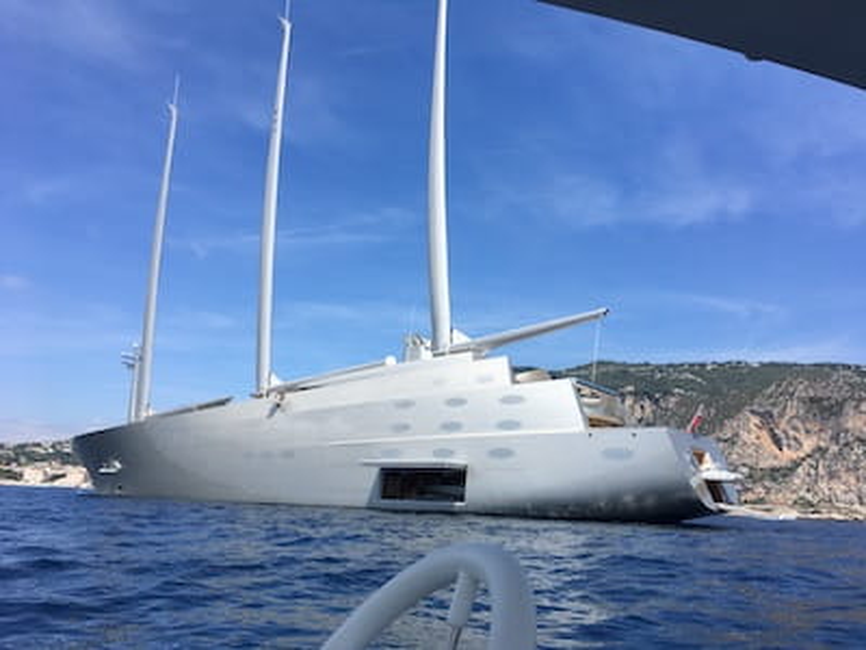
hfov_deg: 61.7
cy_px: 325
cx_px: 433
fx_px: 726
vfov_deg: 48.2
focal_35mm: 29
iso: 25
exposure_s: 1/1789
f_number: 2.2
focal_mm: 4.15
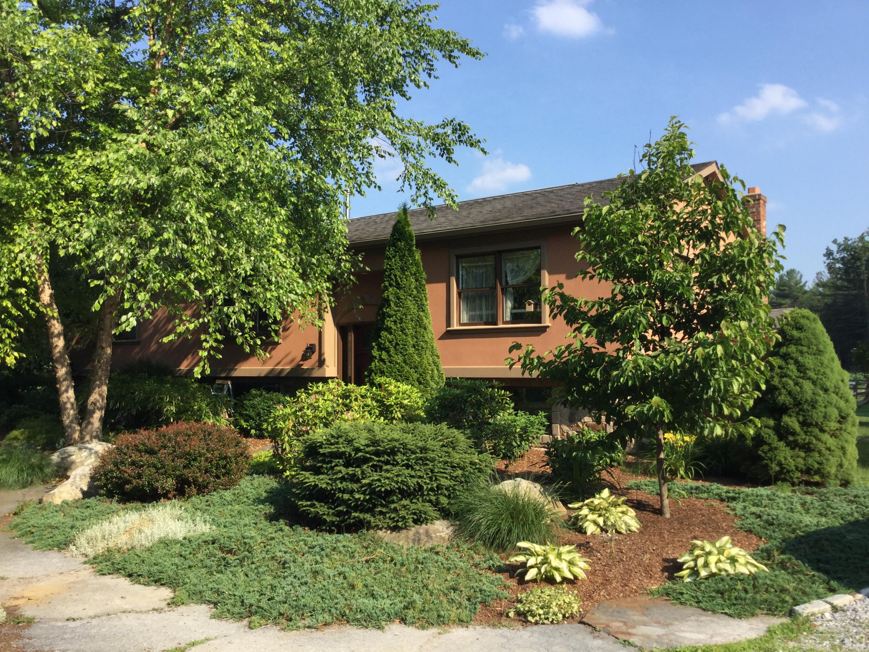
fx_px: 778
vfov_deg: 45.4
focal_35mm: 31
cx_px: 434
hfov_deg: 58.4
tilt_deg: +2.9
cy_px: 326
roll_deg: -1.9
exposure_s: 1/799
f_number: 2.4
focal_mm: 3.3
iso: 25
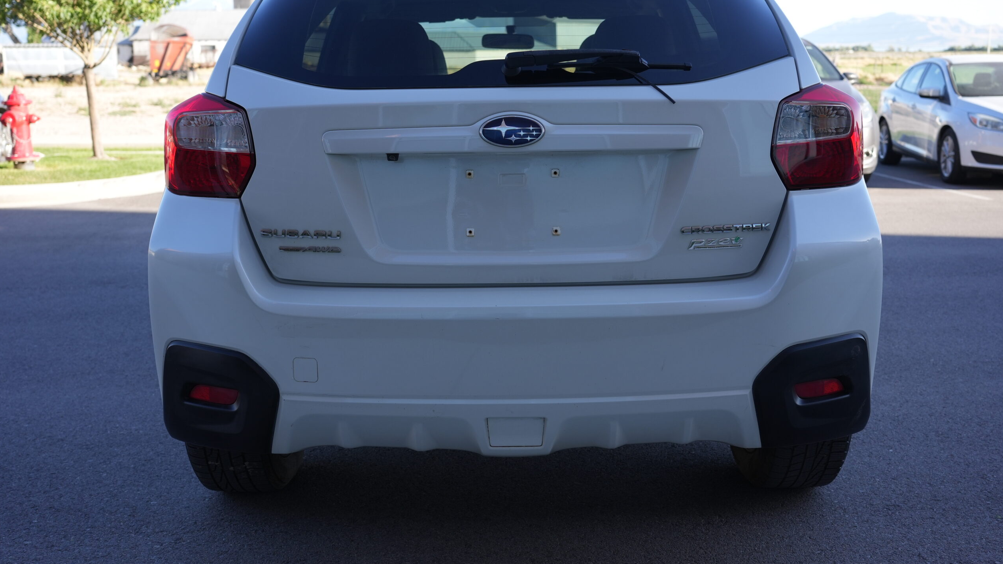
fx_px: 984
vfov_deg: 31.9
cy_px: 233
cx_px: 502
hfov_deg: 54.0
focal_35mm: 37
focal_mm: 35
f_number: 4.5
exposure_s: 1/320
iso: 200
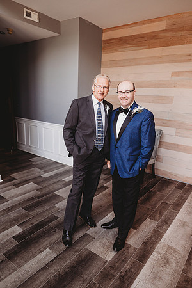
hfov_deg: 53.1
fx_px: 192
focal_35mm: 24
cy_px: 144
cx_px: 96
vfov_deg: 73.7
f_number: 2.8
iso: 500
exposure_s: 1/250
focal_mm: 24
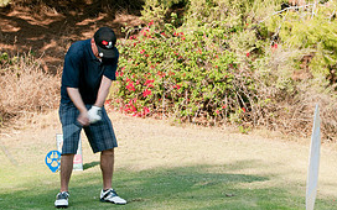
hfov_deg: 22.8
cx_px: 155
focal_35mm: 91
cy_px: 88
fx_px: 836
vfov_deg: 14.4
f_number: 6.3
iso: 250
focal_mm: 28
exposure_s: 1/160
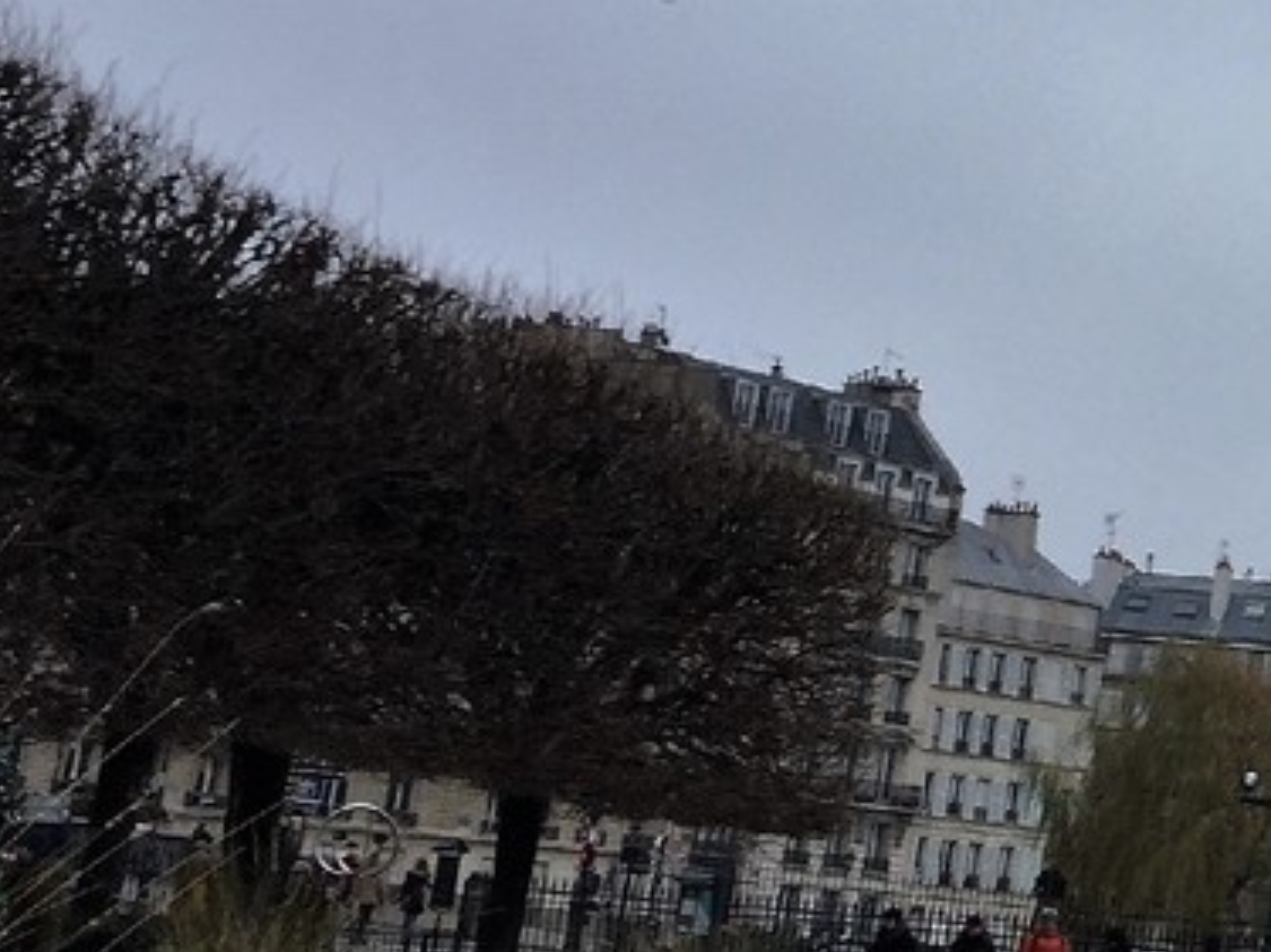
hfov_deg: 17.5
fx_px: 3634
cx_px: 1983
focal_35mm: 99
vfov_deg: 14.9
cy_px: 234
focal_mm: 4.15
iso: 32
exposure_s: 1/465
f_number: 2.2
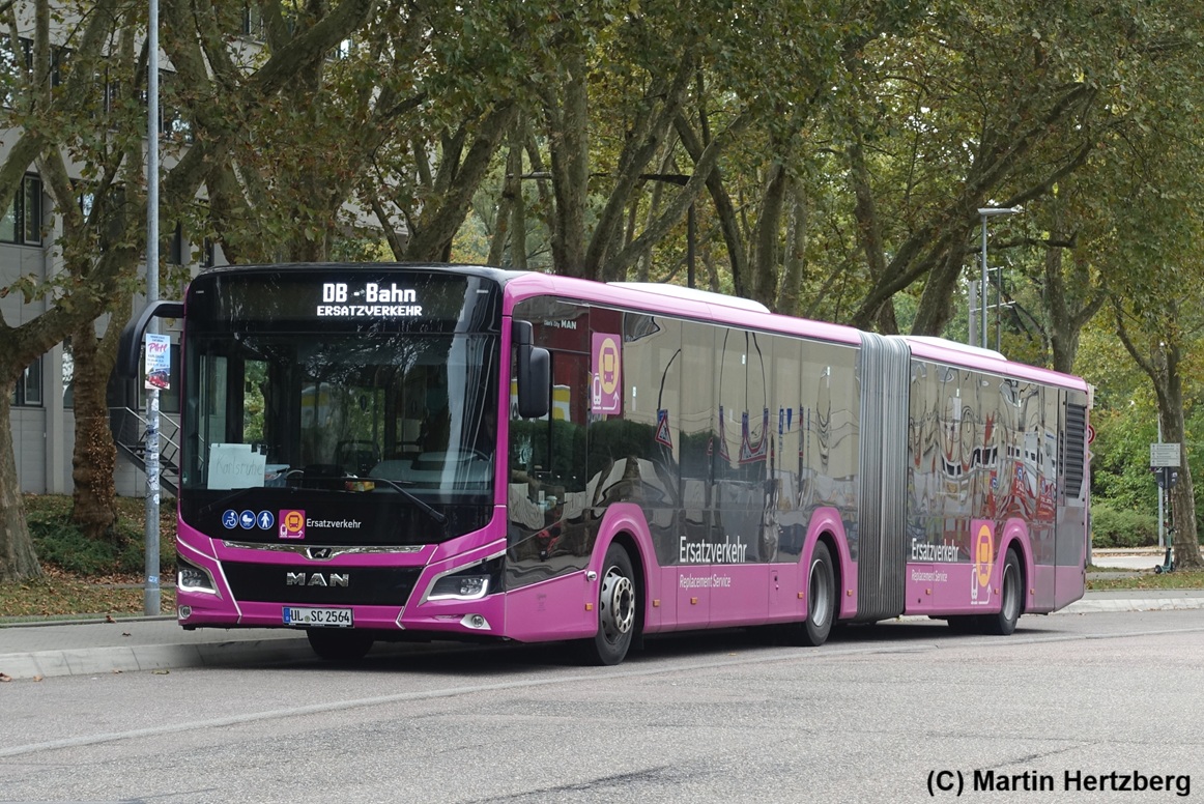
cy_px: 402
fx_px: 2342
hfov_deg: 28.8
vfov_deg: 19.5
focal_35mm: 70
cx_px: 602
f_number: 4
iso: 125
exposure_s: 1/200
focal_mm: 25.7
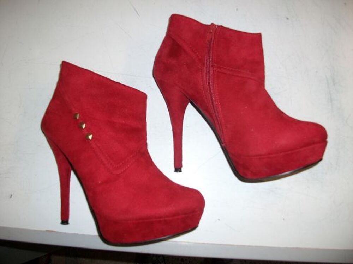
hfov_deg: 56.8
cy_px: 132
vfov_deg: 44.2
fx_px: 326
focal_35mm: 32
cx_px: 176
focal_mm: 5.7
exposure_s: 1/40
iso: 125
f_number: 2.9
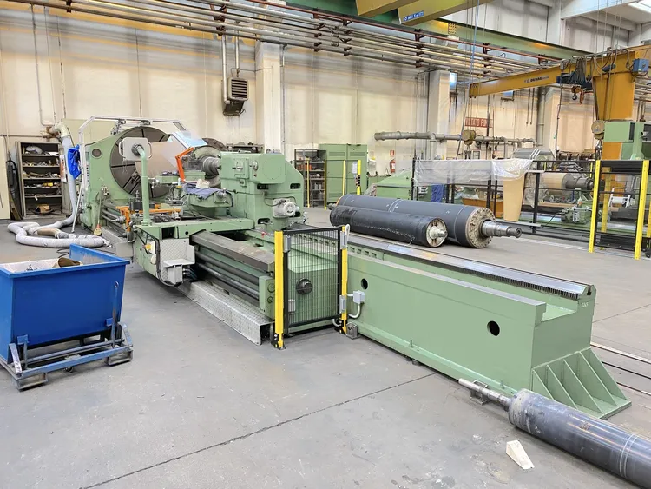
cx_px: 326
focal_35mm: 26
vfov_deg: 53.1
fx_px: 489
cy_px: 244
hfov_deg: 67.3
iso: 125
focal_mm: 4.25
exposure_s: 1/50
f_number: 1.8
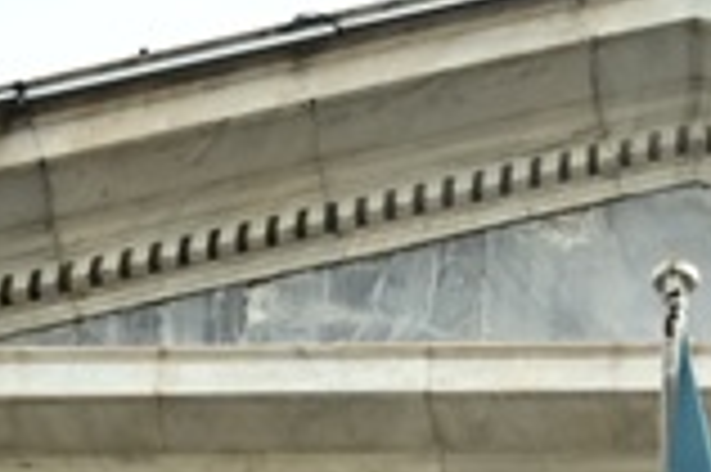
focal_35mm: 320
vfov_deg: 4.2
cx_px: 716
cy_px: 1277
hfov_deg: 6.4
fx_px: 6313
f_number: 4
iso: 640
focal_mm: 42
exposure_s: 1/3200
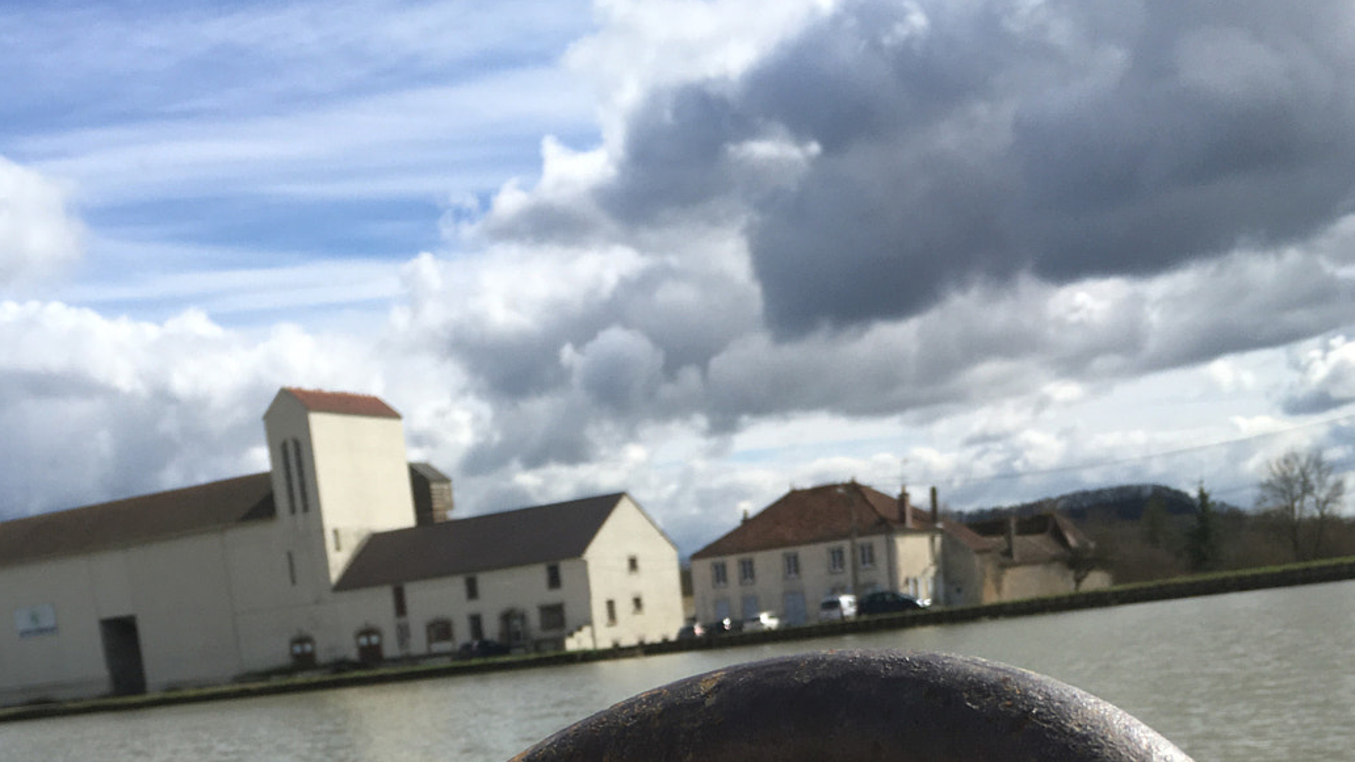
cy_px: 930
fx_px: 1760
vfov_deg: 22.4
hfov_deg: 42.1
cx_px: 628
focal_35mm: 49
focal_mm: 4.15
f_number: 2.2
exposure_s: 1/2404
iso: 25
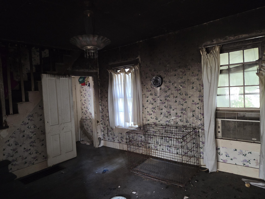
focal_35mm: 23
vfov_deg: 58.9
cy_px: 100
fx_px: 176
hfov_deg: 73.9
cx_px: 132
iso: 1600
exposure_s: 1/12
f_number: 1.8
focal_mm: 5.4
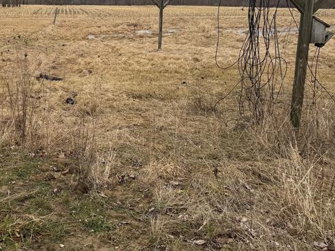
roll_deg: +0.4
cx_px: 23
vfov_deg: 29.0
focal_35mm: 50
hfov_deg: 35.5
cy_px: 90
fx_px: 484
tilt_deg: -10.7
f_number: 1.78
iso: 80
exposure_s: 1/5319
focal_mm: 6.76
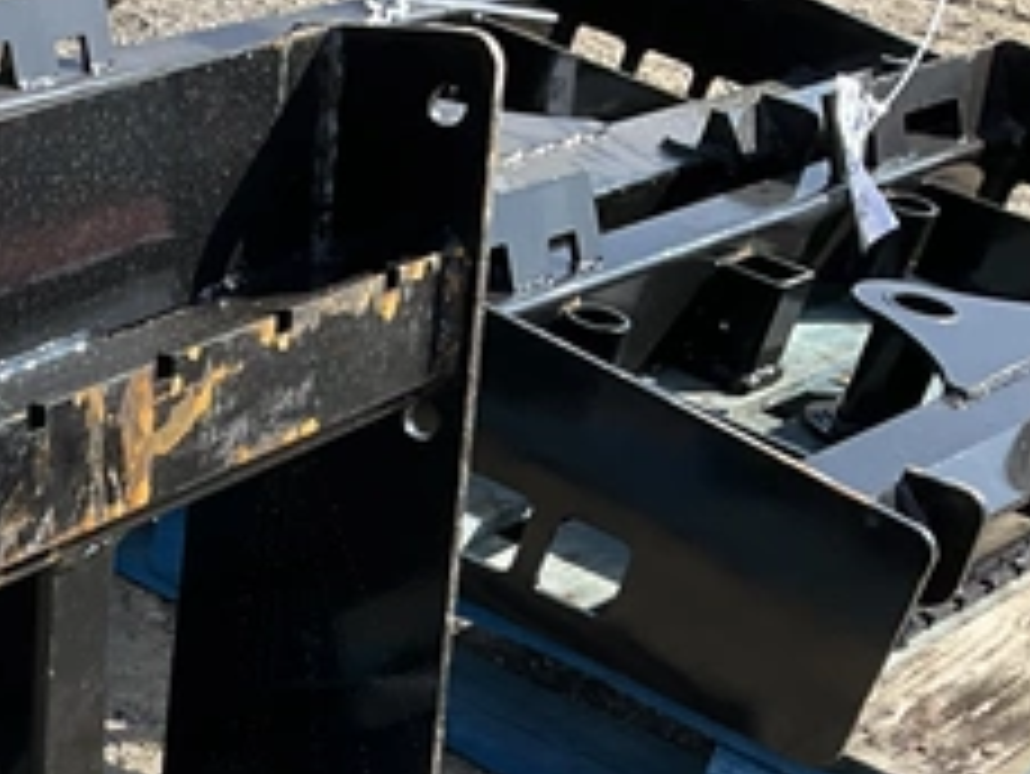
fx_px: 2828
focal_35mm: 95
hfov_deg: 18.0
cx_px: -594
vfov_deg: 14.8
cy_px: 1046
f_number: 1.8
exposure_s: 1/978
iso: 25
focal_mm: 3
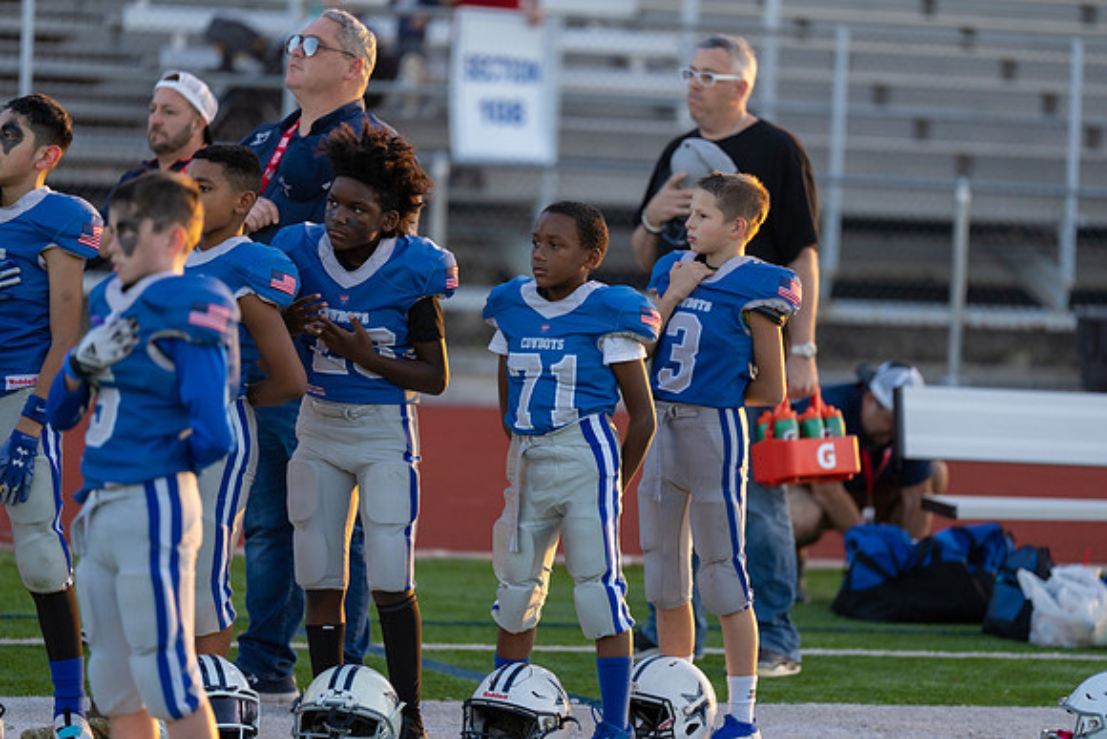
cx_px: 554
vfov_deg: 6.9
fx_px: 6151
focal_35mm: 200
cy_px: 370
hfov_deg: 10.3
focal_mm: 200
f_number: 2.8
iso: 320
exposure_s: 1/640
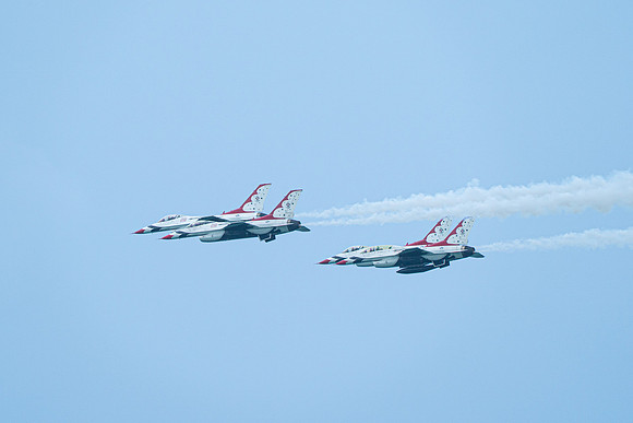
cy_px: 180
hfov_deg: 3.7
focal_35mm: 552
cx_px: 274
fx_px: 9703
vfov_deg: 2.5
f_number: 9
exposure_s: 1/1250
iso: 640
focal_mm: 400
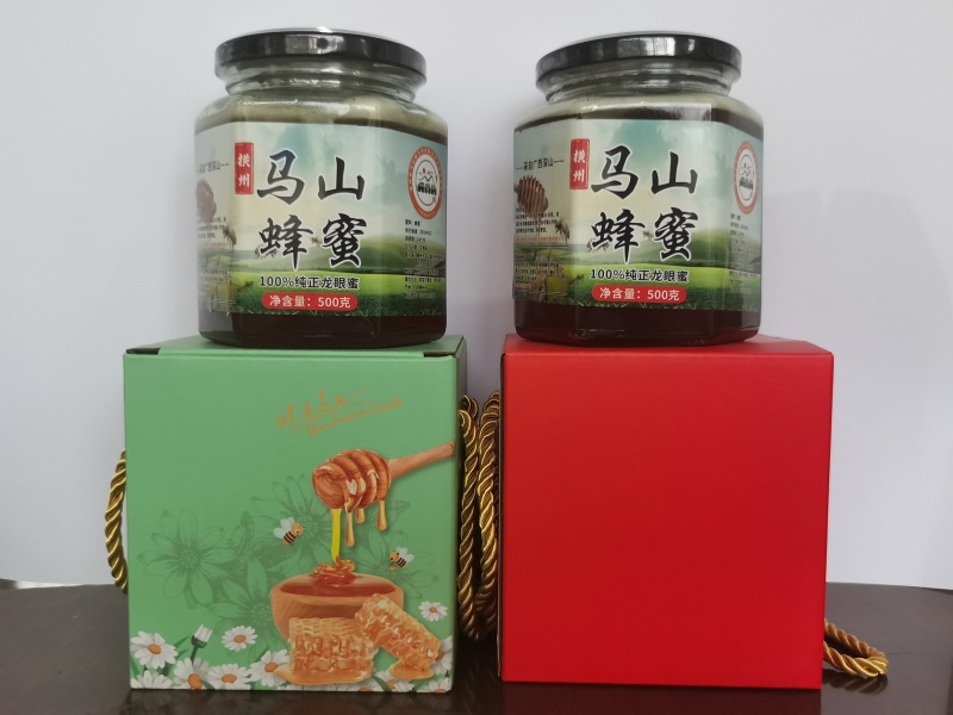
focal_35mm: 33
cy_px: 358
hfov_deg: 55.4
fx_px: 909
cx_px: 476
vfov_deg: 42.9
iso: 200
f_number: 1.8
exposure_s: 1/50
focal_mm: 5.58
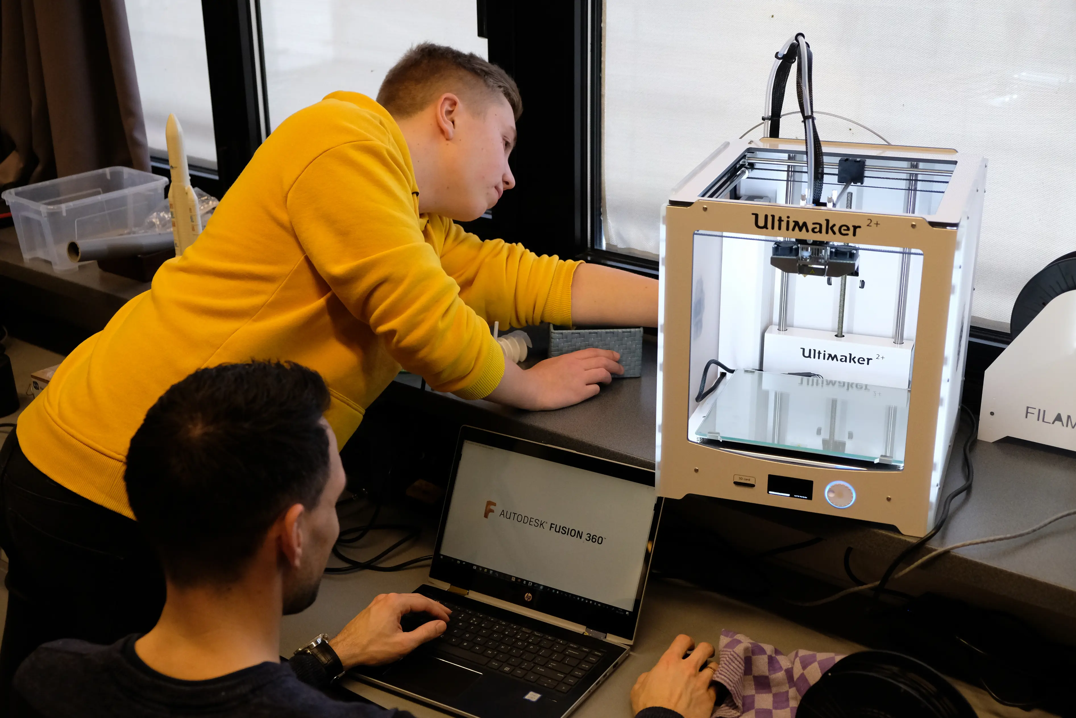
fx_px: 1285
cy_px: 359
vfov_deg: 31.2
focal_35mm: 43
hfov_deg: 45.4
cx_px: 538
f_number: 3.2
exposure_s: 1/350
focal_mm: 28.9
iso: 2500
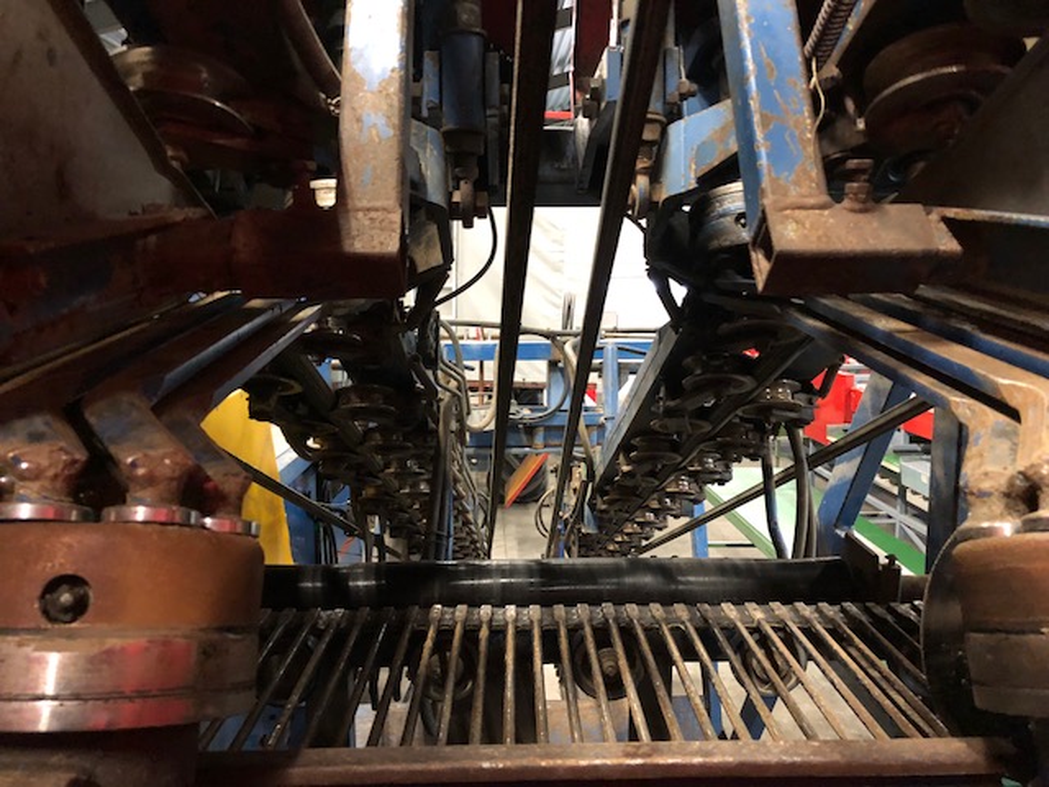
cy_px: 394
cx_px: 524
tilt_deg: -6.8
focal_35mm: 28
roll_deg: +2.2
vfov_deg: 49.7
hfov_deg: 63.4
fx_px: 849
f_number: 1.8
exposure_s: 1/4
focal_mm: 4
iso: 100
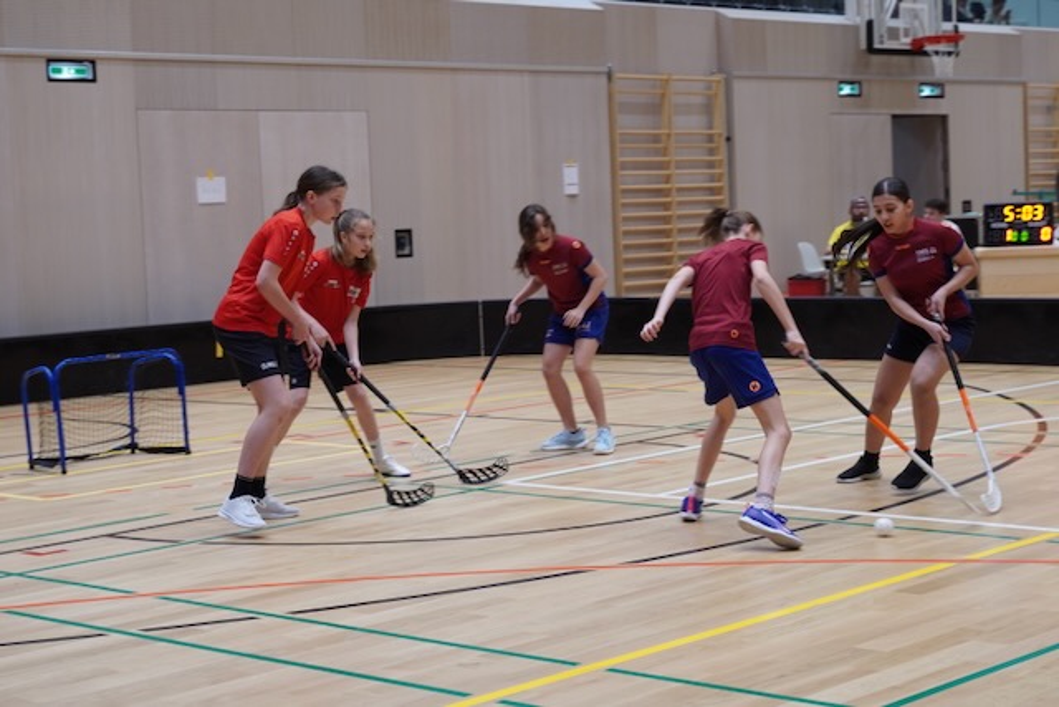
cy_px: 354
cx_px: 530
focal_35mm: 70
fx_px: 2074
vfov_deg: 19.3
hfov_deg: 28.6
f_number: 3.5
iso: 320
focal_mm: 47
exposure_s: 1/125
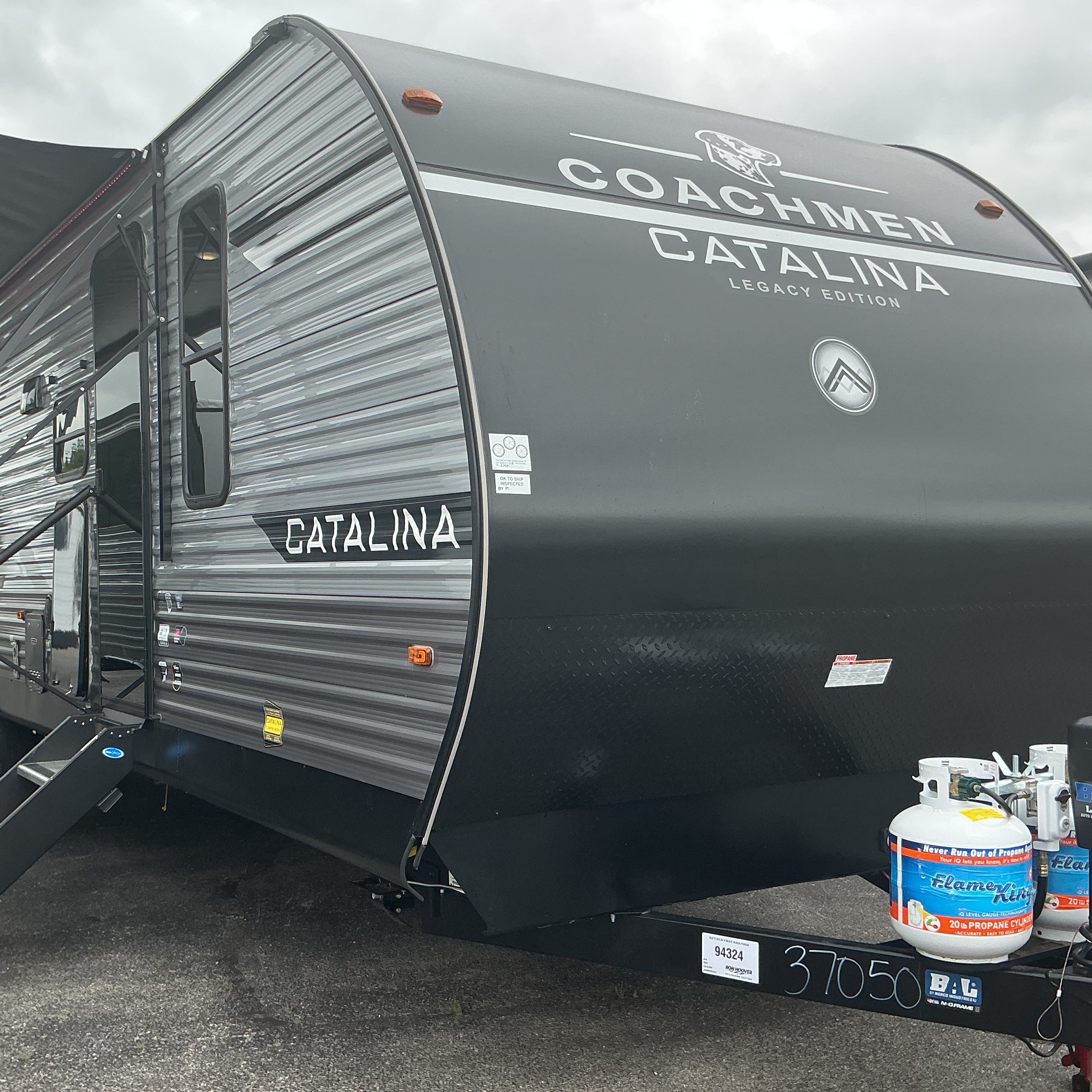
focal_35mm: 38
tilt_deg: -1.1
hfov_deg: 43.8
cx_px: 497
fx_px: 1356
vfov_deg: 43.8
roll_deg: +0.5
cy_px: 579
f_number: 1.8
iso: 25
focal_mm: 3
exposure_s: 1/389
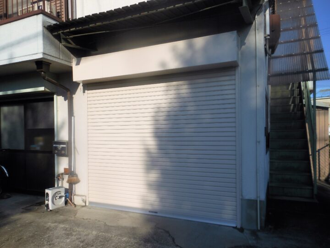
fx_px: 238
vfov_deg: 54.9
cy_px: 124
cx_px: 165
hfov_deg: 69.4
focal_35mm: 25
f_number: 3.2
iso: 80
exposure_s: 1/1500
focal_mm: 4.5
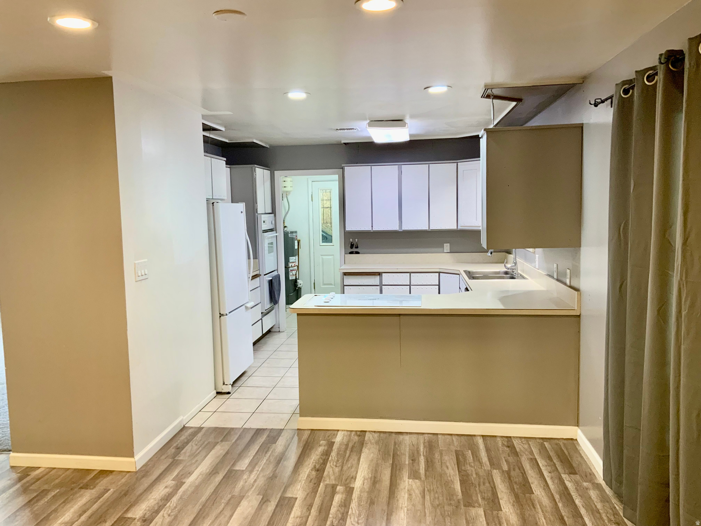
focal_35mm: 29
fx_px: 587
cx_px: 350
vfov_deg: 48.2
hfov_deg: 61.7
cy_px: 263
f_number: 1.8
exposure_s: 1/60
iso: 100
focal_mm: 3
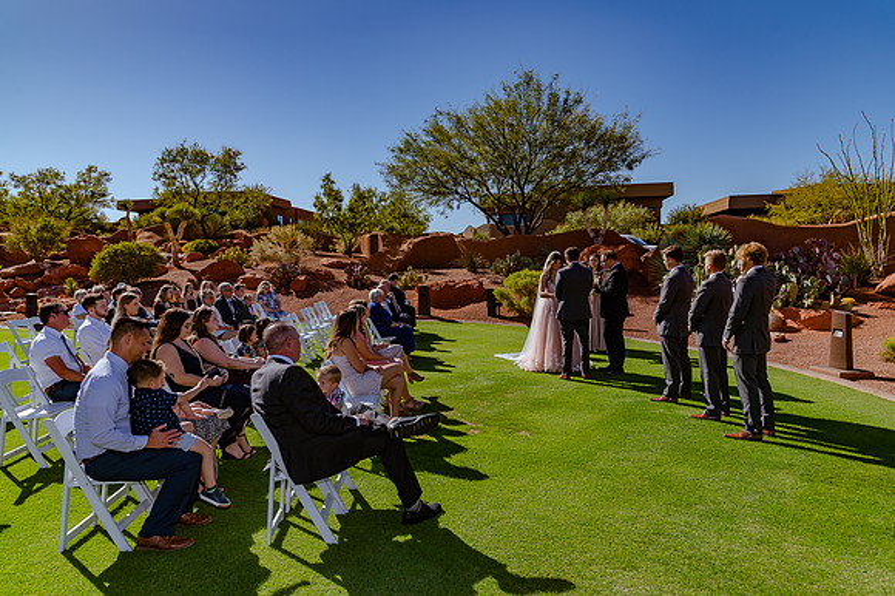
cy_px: 298
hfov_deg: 73.8
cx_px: 448
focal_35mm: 24
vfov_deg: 53.1
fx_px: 596
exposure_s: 1/320
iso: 125
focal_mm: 24
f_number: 8
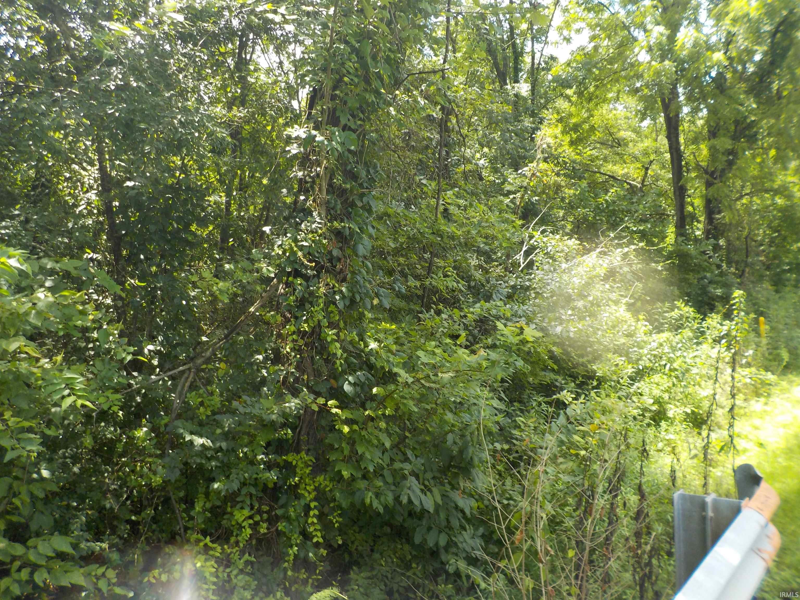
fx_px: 693
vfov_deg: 46.8
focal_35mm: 30
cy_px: 300
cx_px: 400
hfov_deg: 60.0
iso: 125
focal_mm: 4.1
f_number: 3.3
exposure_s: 1/200
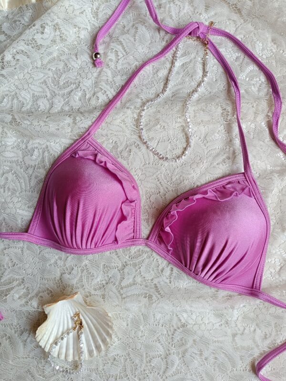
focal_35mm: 24
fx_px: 264
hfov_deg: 56.8
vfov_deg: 71.6
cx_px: 143
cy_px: 190
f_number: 1.88
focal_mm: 5.59
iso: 93
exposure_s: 1/101
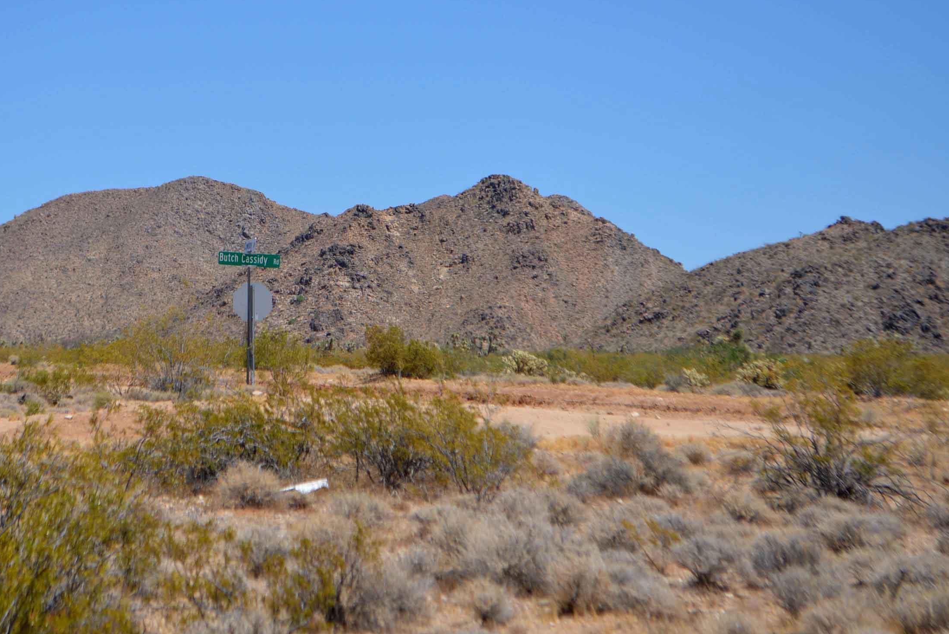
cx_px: 311
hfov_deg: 18.1
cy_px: 264
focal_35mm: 113
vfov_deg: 12.2
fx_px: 2972
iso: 400
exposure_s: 1/1600
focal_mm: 55
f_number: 7.1
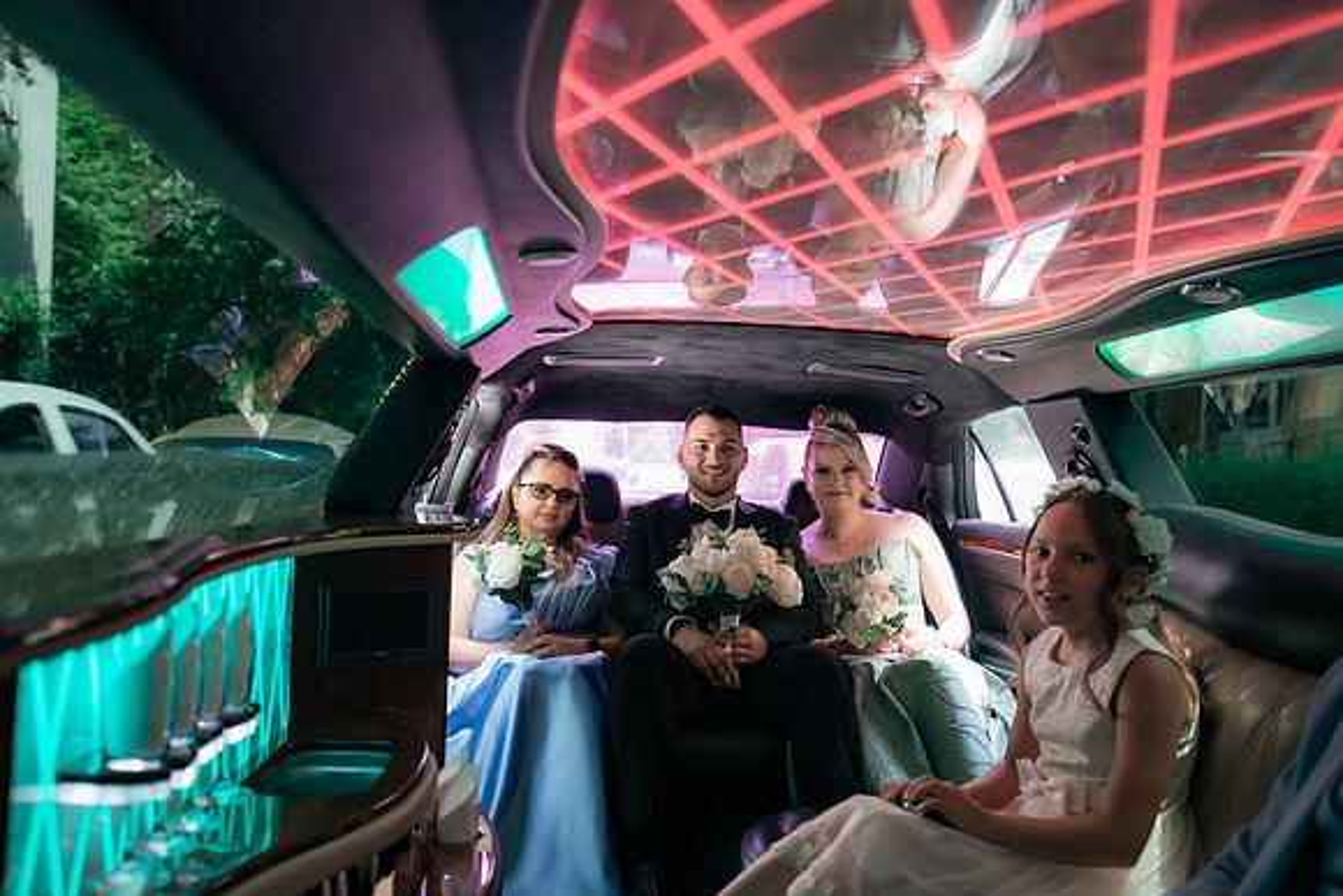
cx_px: 708
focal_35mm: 33
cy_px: 489
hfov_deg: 57.5
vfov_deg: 40.2
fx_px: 1222
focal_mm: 30
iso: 1250
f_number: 2.8
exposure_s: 1/125
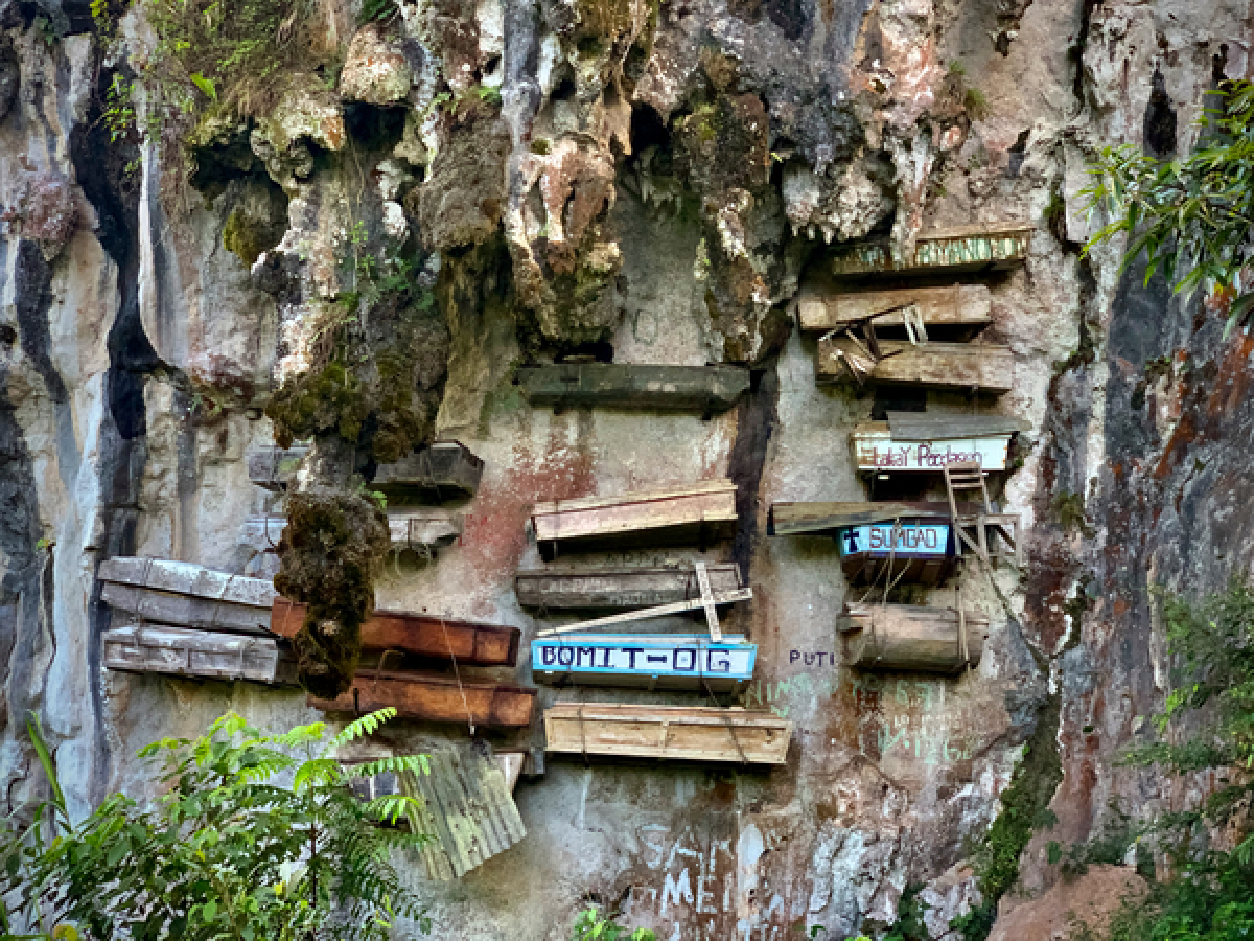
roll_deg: -3.4
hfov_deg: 36.8
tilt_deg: +10.3
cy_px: 470
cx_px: 627
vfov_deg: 28.0
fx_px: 1884
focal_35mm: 52
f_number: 2.4
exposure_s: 1/67
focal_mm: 6
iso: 125
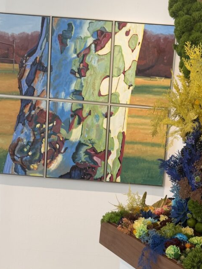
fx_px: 303
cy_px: 143
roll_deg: -3.5
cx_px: 155
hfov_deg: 35.9
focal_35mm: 39
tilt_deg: -5.8
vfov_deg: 47.8
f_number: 1.78
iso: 125
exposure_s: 1/60
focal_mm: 6.76
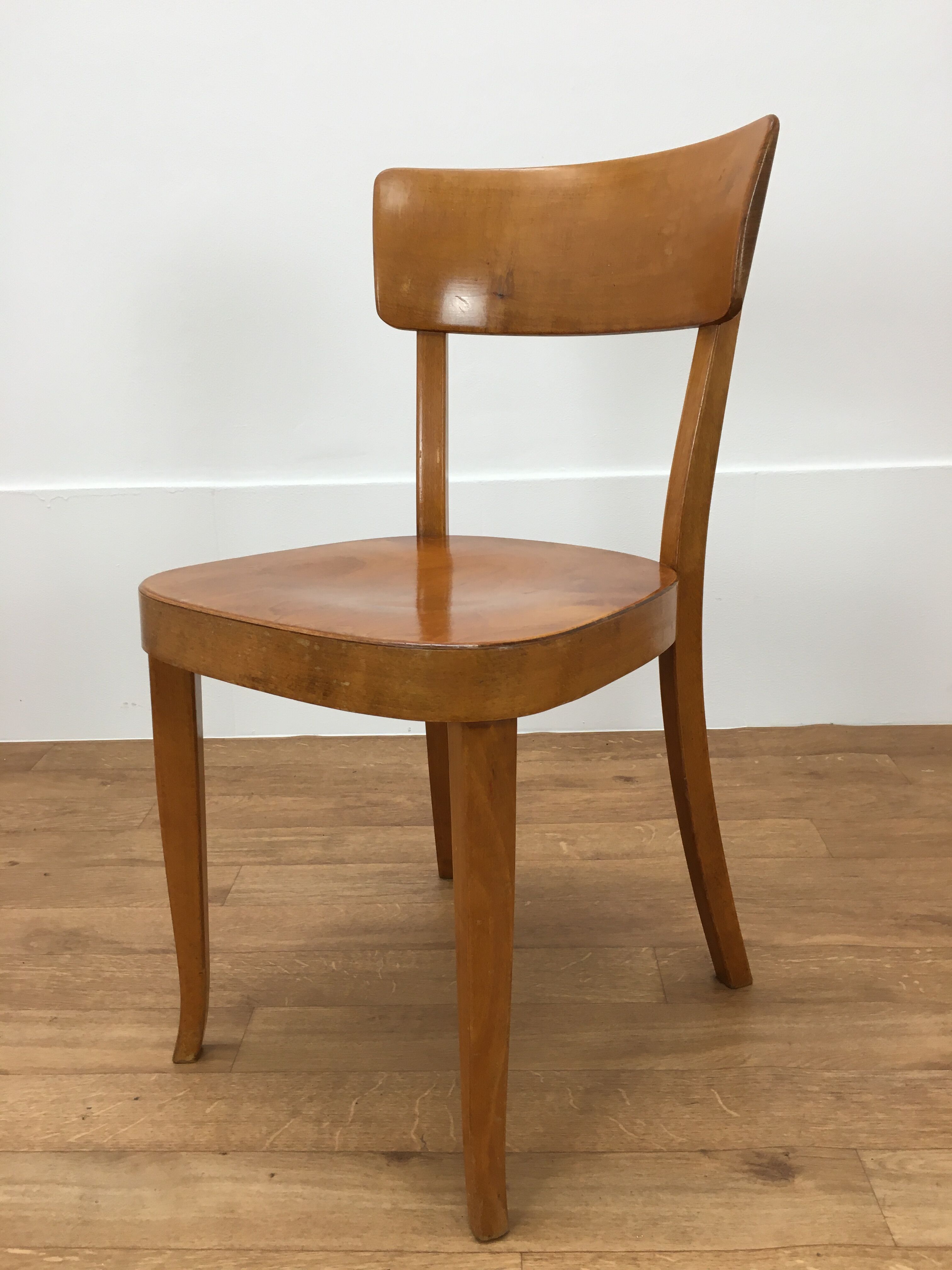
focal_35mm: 29
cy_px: 635
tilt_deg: -16.1
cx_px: 476
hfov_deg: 48.2
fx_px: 1063
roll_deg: +1.3
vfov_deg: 61.7
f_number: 2.2
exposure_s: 1/33
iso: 32
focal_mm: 4.15
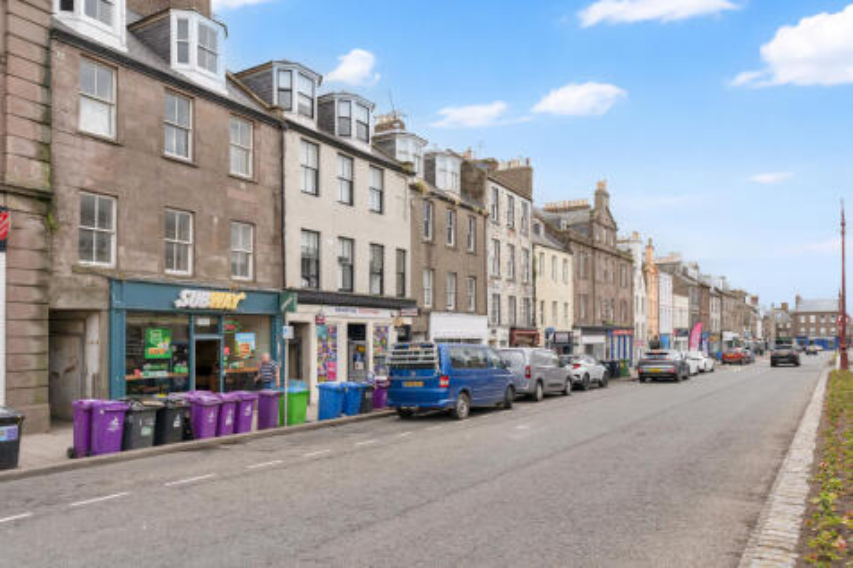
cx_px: 426
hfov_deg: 71.5
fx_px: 592
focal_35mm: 25
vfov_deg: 51.3
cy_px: 284
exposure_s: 1/250
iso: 200
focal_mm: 25
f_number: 5.6
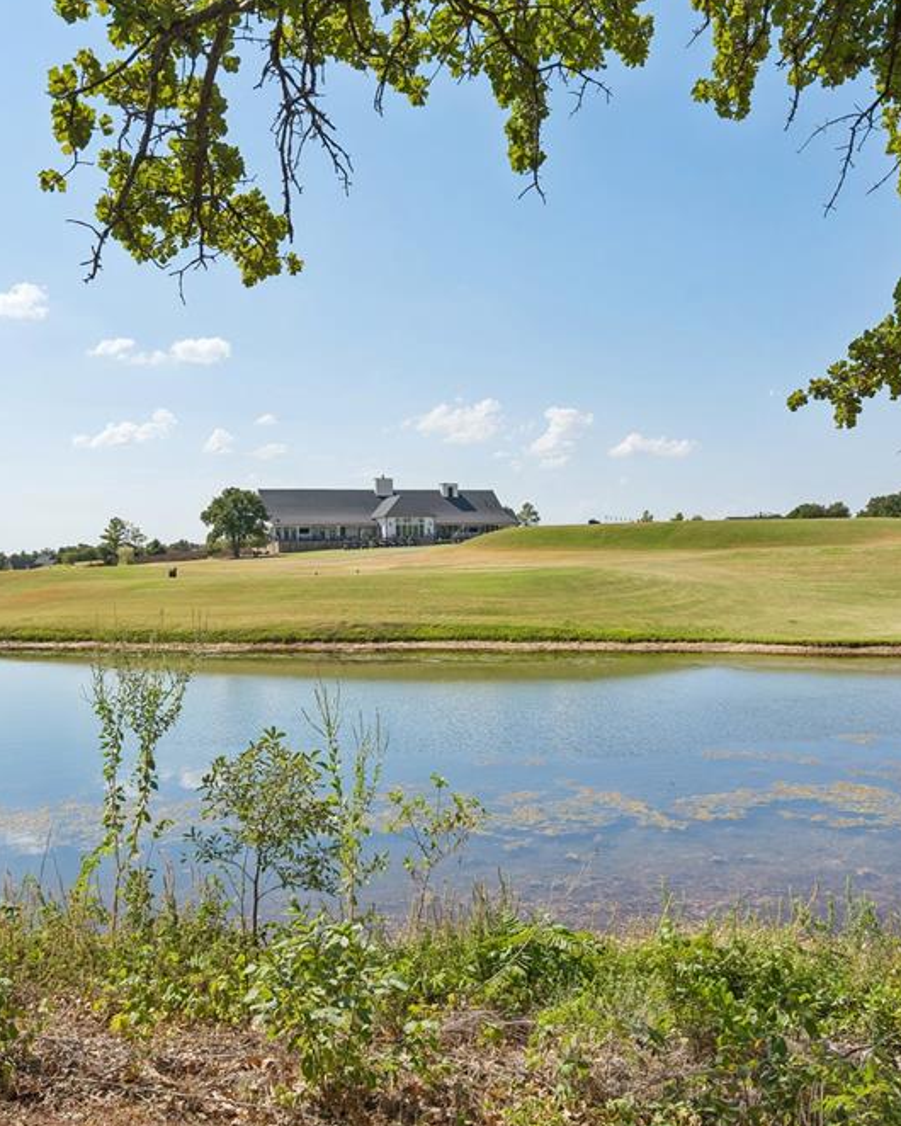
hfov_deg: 49.9
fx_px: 966
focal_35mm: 29
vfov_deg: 60.4
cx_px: 402
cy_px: 556
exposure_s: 1/800
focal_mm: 20
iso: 200
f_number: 8
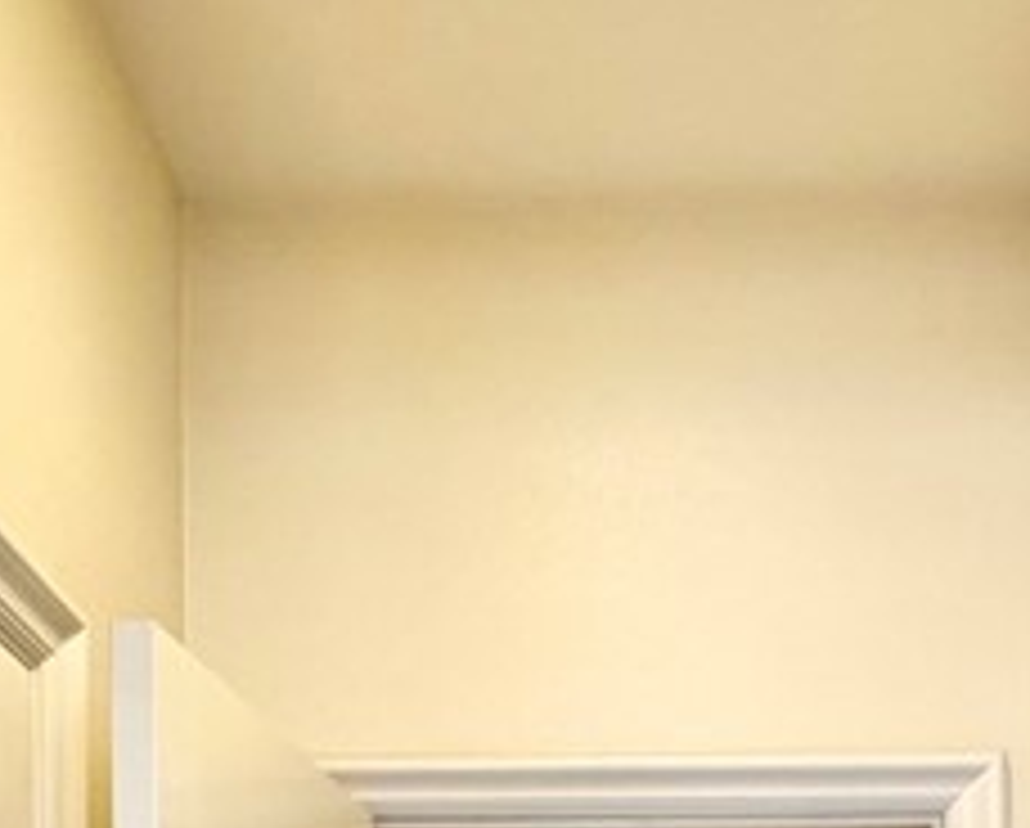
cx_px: 603
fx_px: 1863
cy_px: 1210
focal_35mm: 61
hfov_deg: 30.8
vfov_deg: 21.4
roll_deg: +0.2
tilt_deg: +0.4
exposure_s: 1/60
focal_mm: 2.22
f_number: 2.2
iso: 160
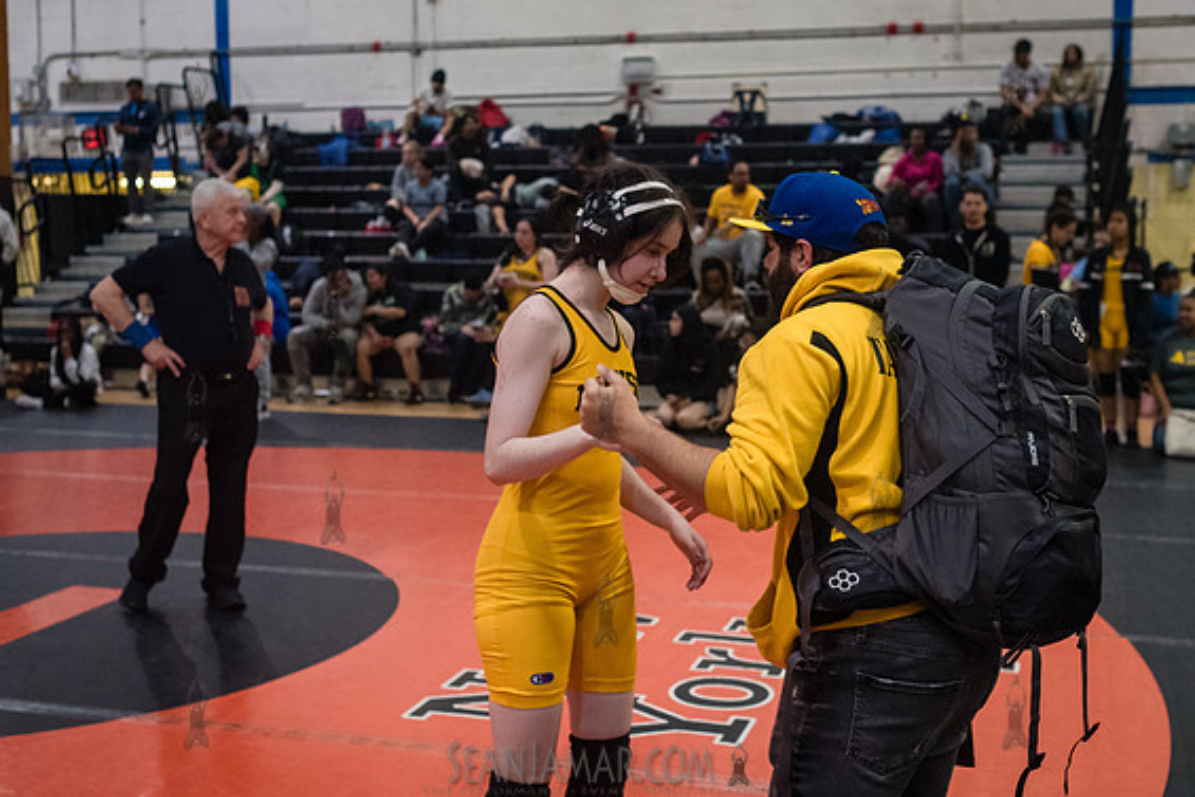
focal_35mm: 45
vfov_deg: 29.9
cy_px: 353
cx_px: 603
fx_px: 1494
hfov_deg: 43.6
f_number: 3.2
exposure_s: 1/400
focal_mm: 35
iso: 5000
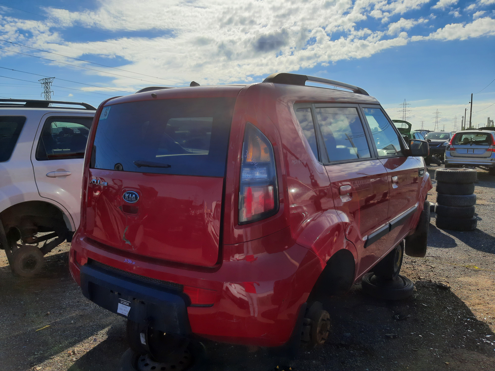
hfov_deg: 67.3
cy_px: 186
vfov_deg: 53.1
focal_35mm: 26
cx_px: 248
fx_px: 372
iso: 40
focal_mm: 3.92
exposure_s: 1/1938
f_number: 1.7
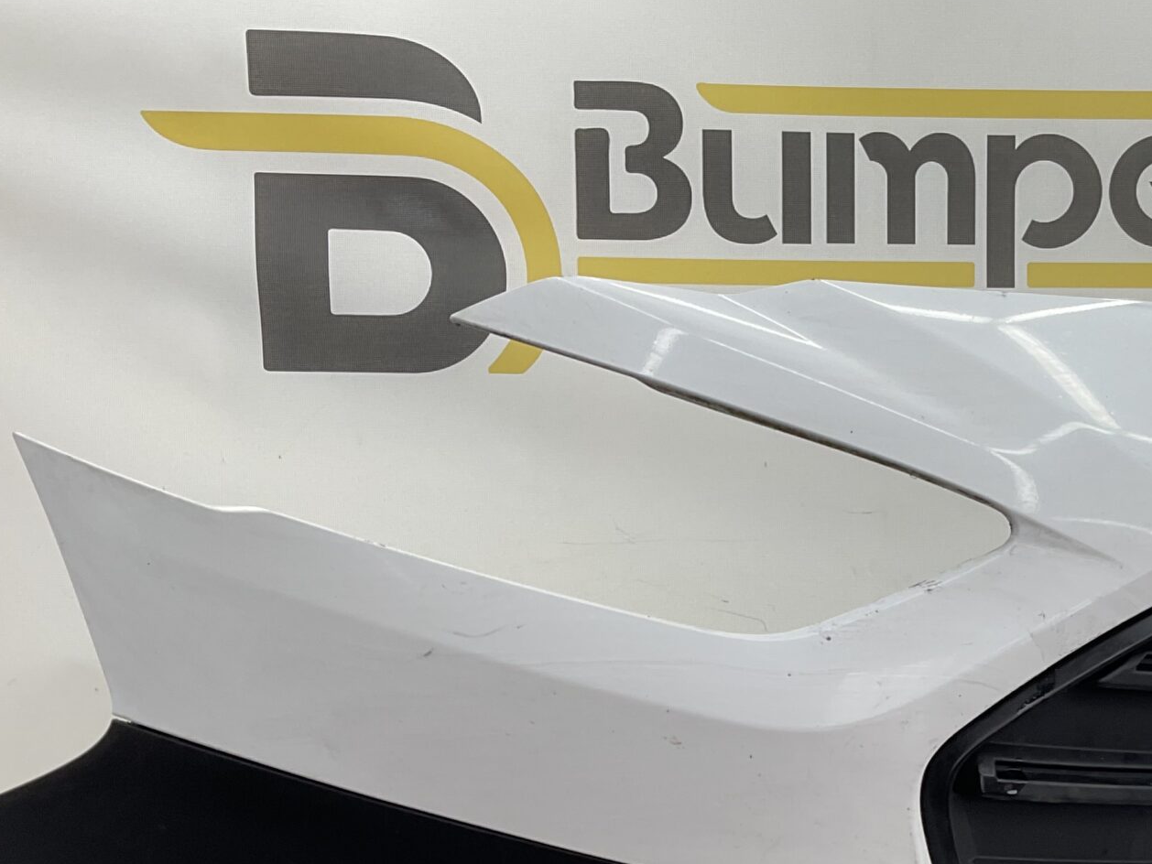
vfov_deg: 23.8
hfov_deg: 32.3
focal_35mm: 59
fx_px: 1964
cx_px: 799
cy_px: 851
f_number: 1.8
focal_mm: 3
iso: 20
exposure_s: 1/100
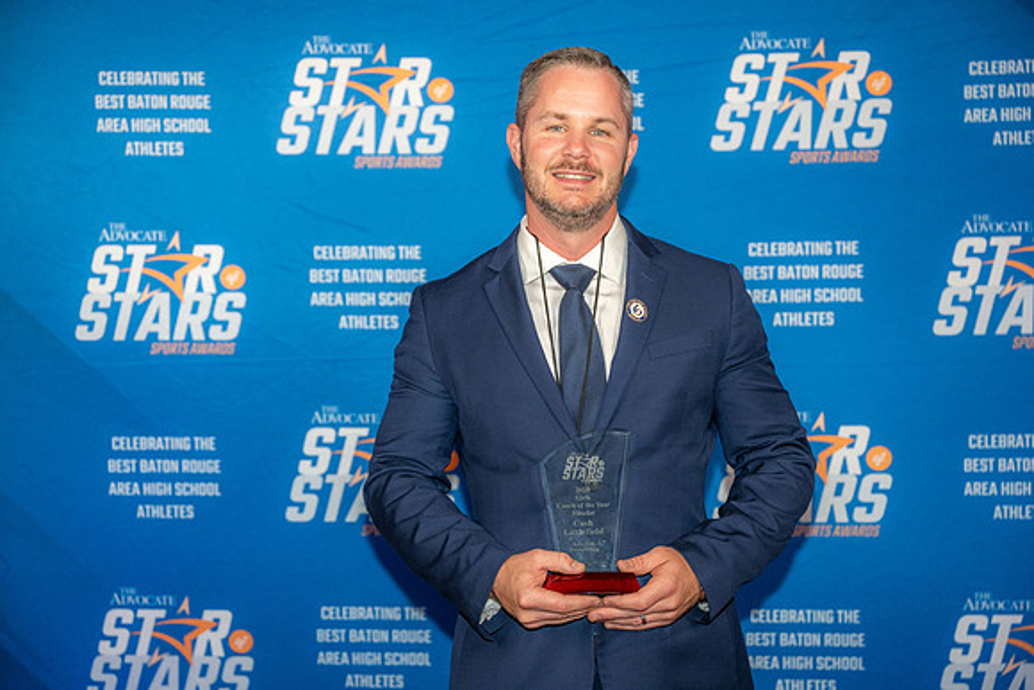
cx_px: 517
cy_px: 345
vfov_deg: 22.3
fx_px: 1752
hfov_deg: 32.9
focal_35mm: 61
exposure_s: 1/125
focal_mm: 61
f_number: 3.5
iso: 320
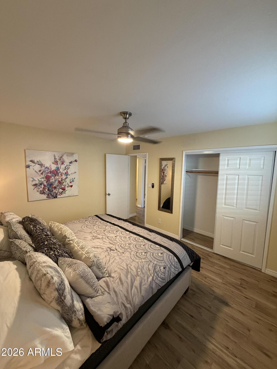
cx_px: 138
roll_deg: -1.2
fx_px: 149
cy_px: 184
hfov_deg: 85.7
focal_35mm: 14
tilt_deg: -6.2
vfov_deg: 102.1
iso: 500
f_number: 2.2
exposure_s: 1/60
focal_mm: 2.22
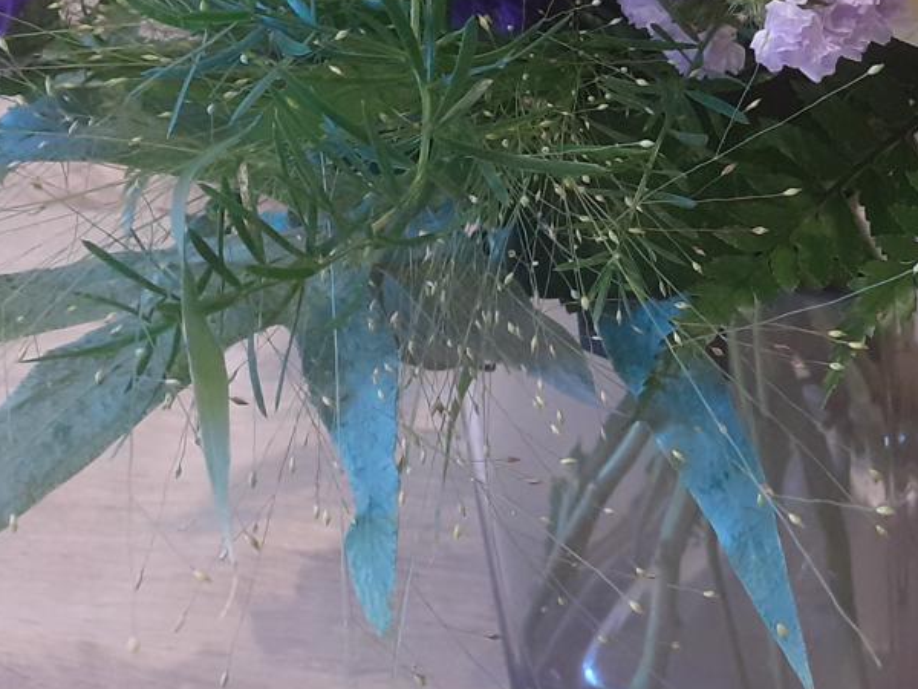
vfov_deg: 19.4
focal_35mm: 72
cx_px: 973
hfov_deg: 25.4
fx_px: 1909
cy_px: -118
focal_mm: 3.6
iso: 125
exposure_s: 1/50
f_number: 1.9
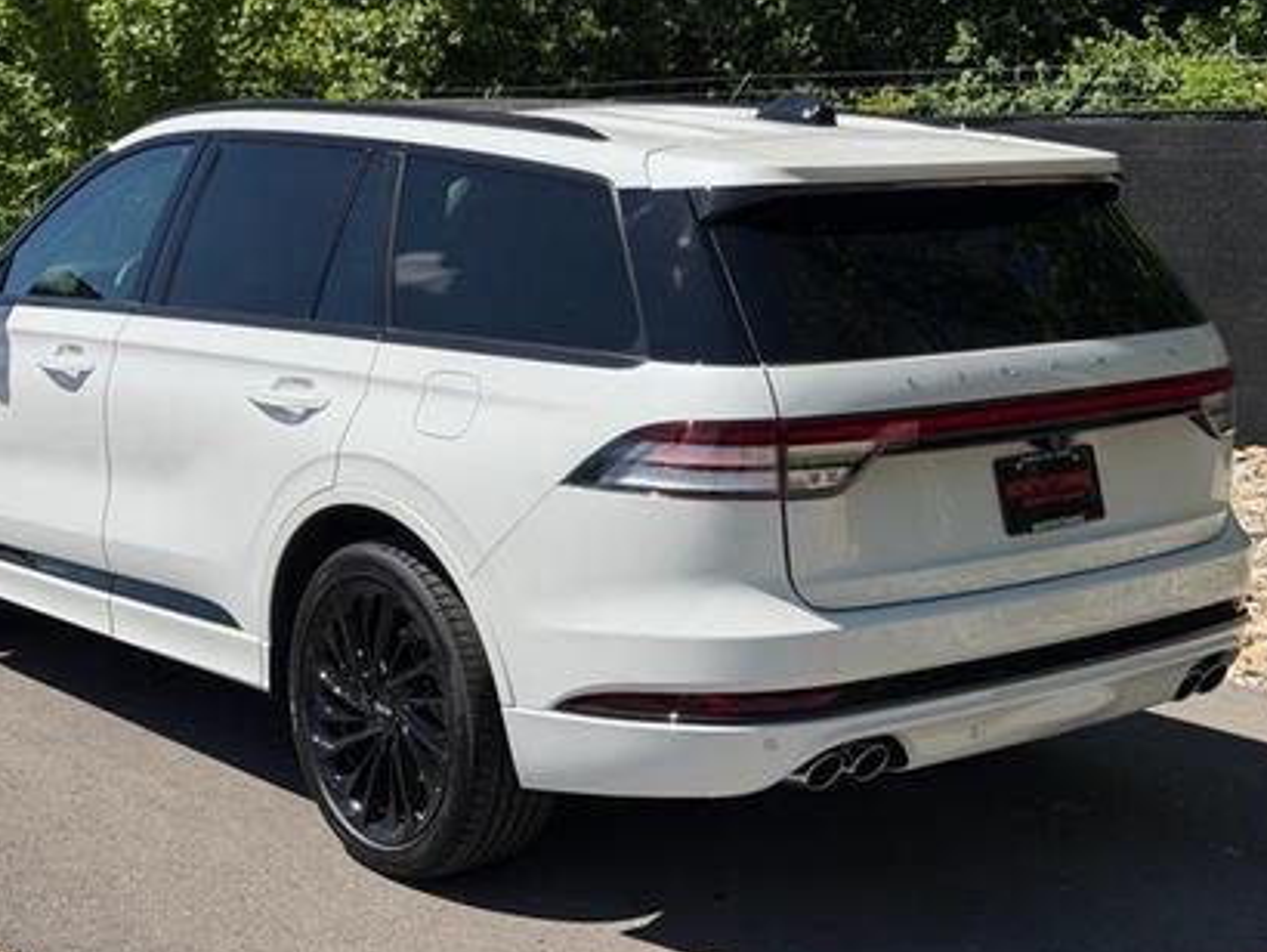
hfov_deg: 32.6
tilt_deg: -9.8
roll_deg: +2.7
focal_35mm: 59
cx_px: 528
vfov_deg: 24.8
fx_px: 2161
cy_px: 436
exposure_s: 1/7143
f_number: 1.78
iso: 64
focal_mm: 6.76
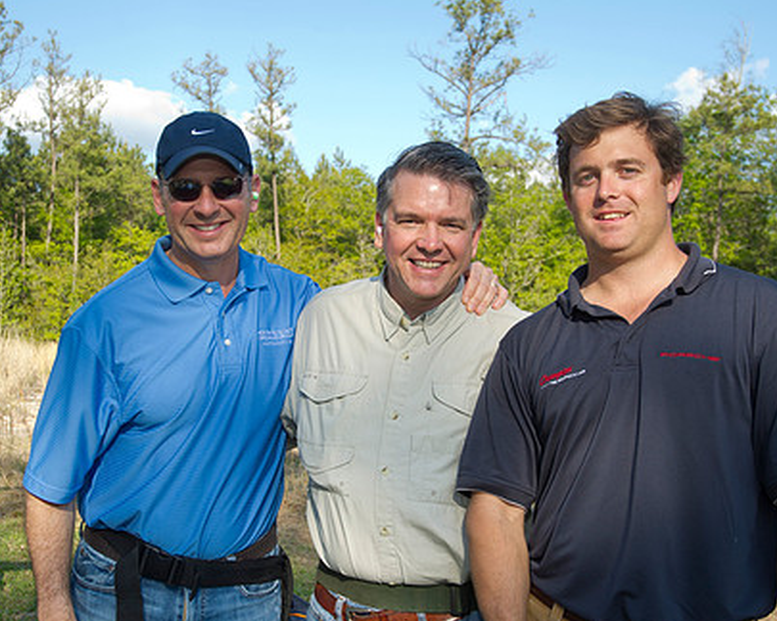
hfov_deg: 36.7
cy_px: 360
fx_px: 1173
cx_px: 374
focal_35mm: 51
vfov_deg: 29.6
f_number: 7.1
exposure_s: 1/125
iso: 100
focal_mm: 38
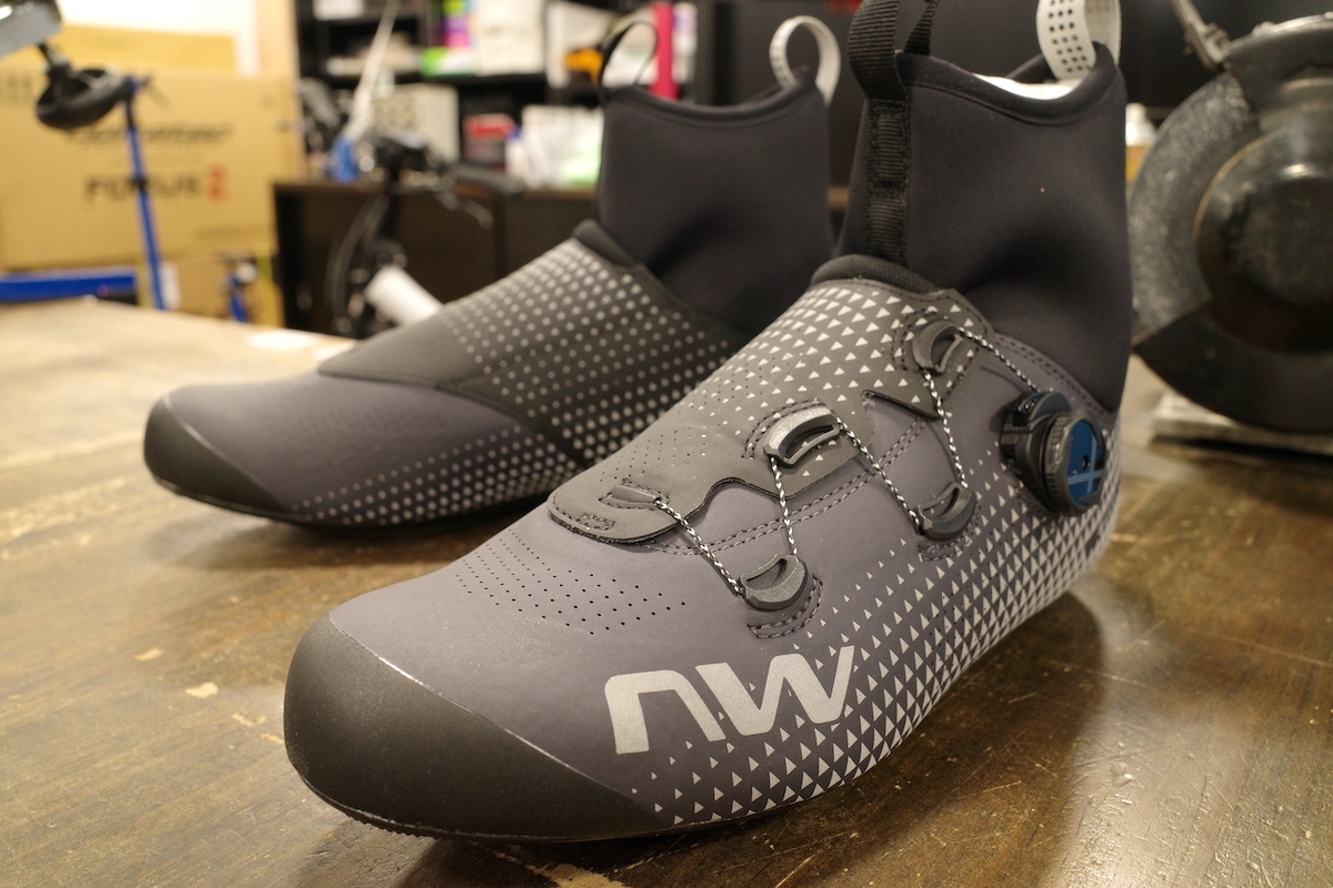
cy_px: 444
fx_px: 1037
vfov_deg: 46.4
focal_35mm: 28
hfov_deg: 65.5
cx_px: 666
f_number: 5
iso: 1000
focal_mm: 18.3
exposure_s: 1/30
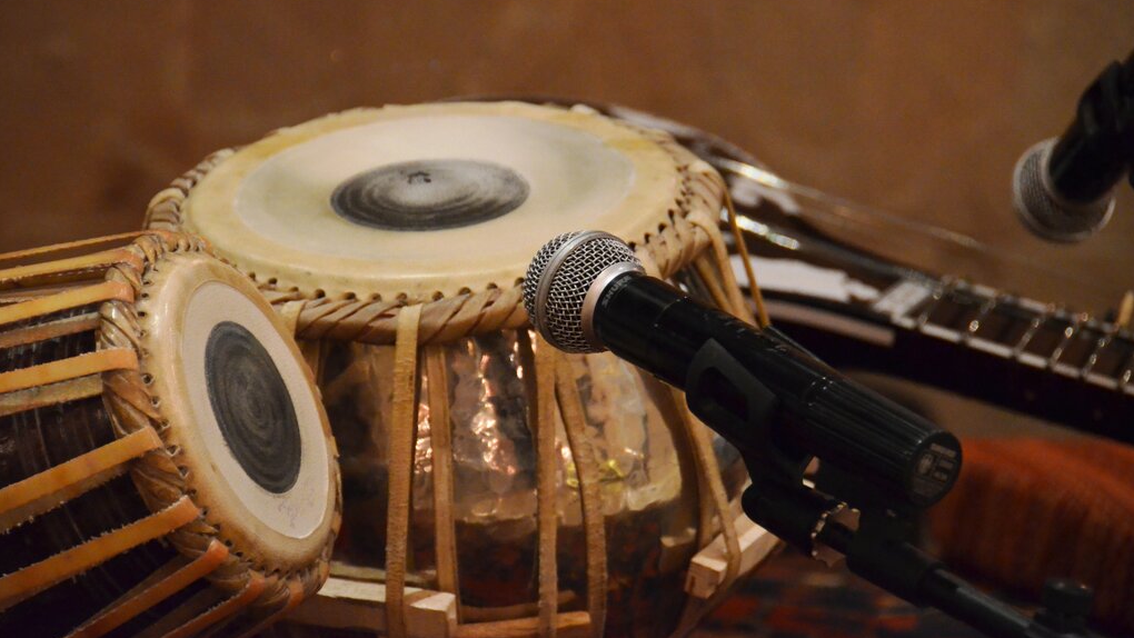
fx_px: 6391
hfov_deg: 10.1
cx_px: 567
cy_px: 271
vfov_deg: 5.7
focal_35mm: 213
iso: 3200
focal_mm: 135
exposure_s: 1/60
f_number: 5.6
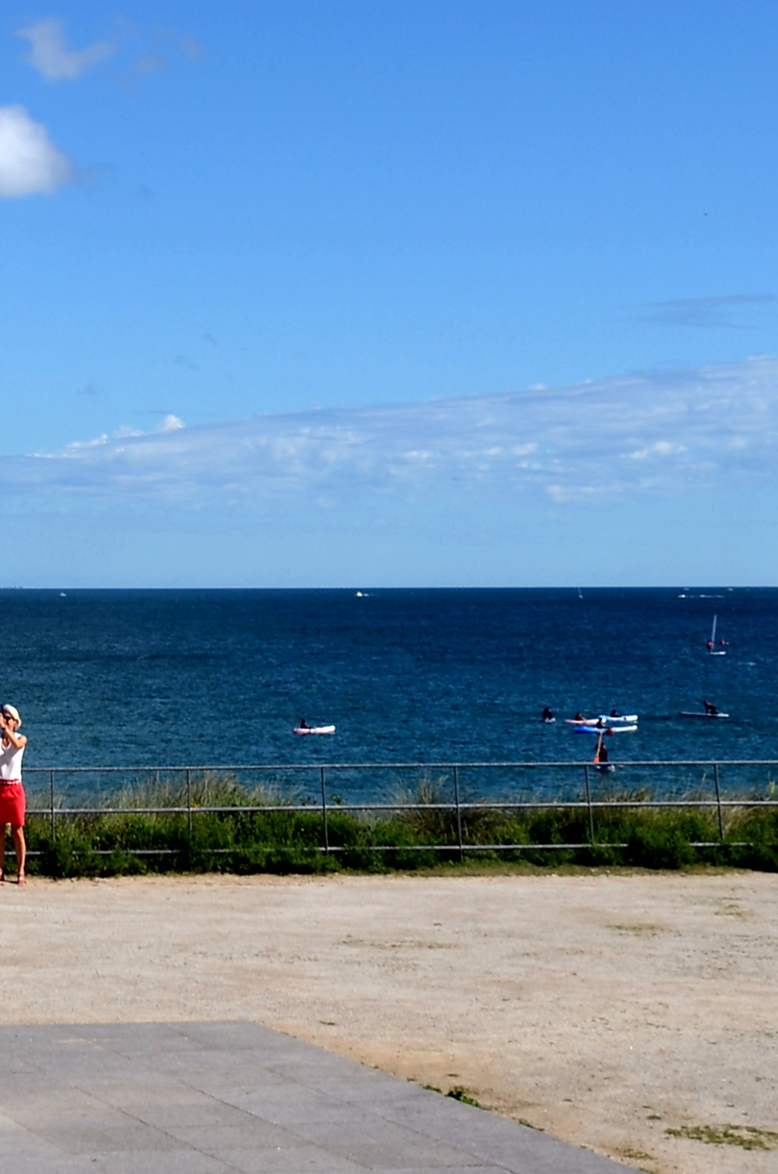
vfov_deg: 18.9
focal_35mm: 98
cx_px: -322
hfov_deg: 13.3
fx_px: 3191
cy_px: -468
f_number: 9
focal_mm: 22
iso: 100
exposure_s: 1/320
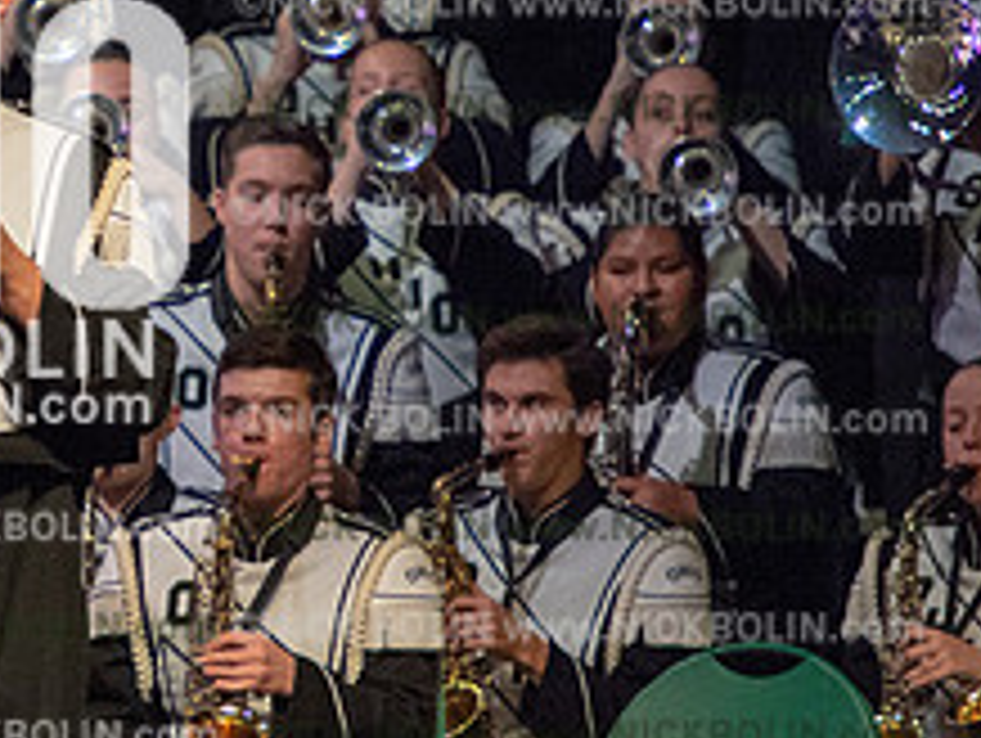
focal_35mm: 690
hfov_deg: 2.9
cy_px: 212
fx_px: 19576
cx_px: -130
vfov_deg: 2.2
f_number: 5.6
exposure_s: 1/400
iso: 8000
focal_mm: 270
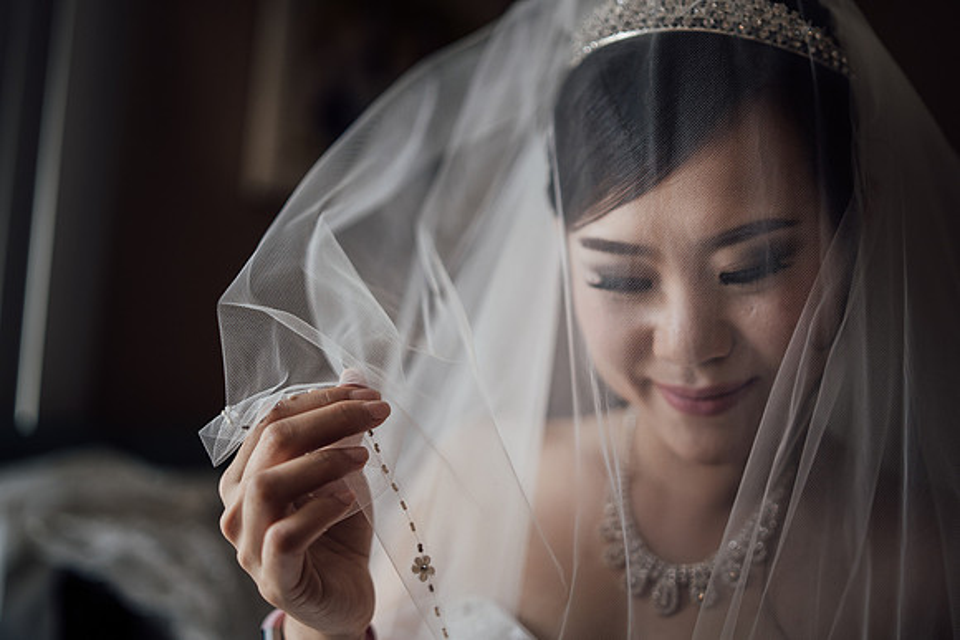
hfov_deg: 49.6
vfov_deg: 34.3
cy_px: 324
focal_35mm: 39
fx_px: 1038
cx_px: 511
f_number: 1.4
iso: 320
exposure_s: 1/800
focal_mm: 35
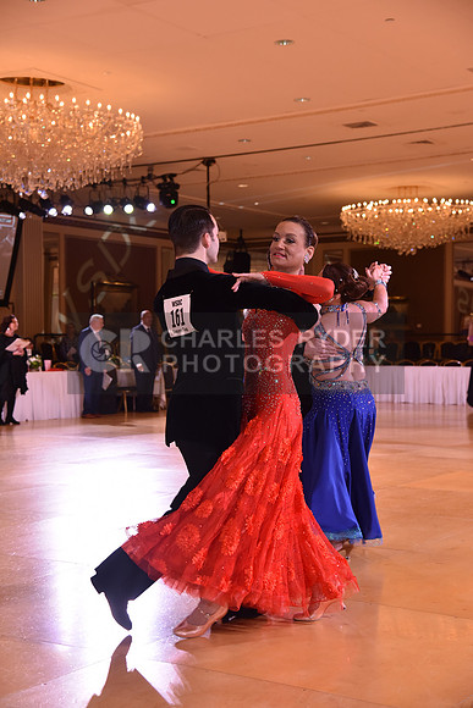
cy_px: 354
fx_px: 1083
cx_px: 236
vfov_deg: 36.2
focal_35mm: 55
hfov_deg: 24.6
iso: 1250
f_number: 5
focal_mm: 55
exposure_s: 1/250
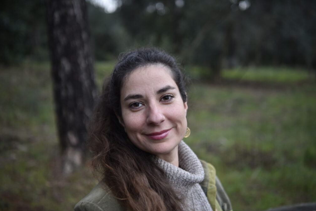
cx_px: 155
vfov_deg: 27.5
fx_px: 430
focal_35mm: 49
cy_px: 107
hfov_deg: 40.3
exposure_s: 1/20
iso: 200
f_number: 2.8
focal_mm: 48
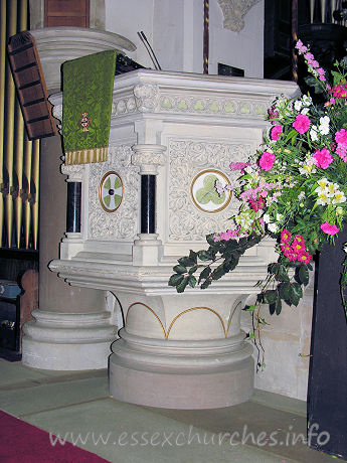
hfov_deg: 31.5
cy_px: 232
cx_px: 174
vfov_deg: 41.2
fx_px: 615
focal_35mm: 46
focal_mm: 11.8
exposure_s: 1/60.1
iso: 74
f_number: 3
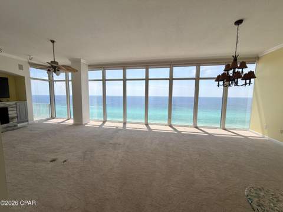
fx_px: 114
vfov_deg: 85.6
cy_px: 106
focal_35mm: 14
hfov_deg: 102.1
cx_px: 142
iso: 50
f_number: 2.2
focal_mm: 2.22
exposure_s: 1/502
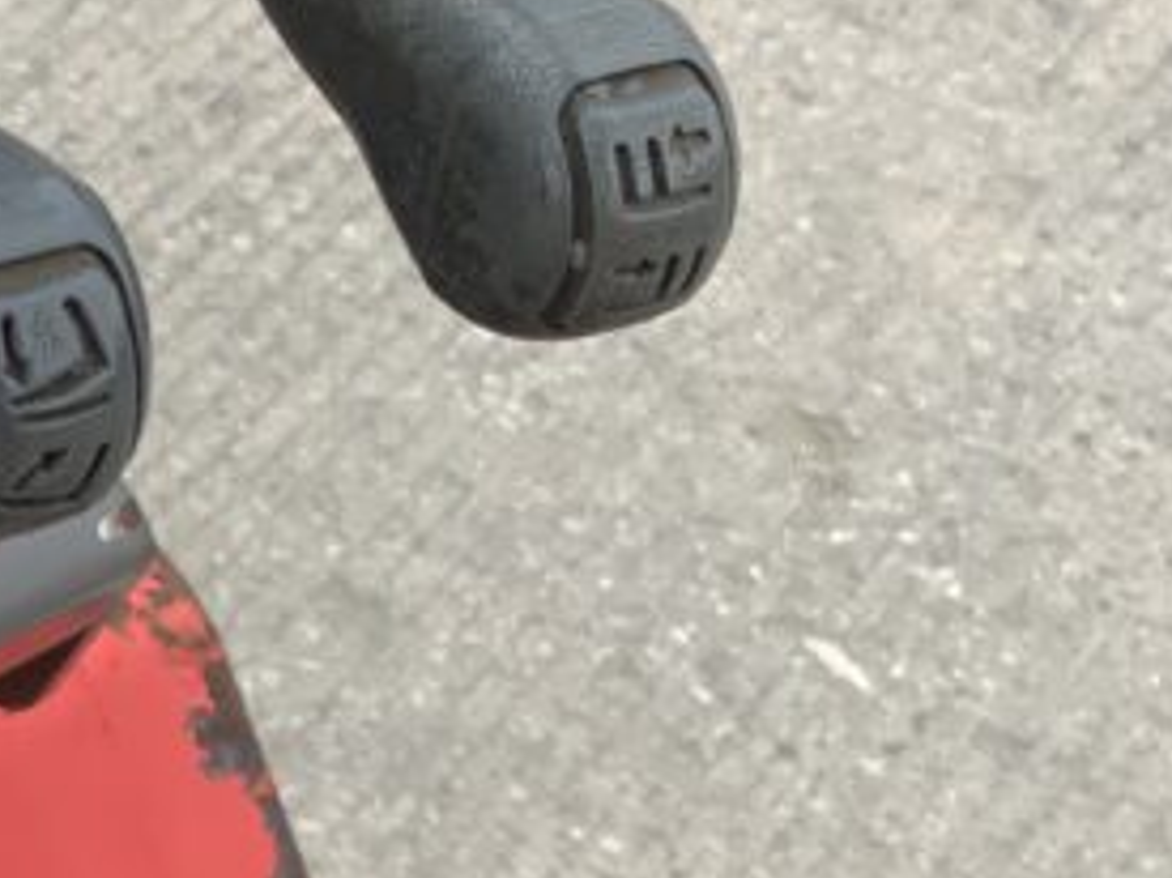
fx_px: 3655
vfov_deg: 13.5
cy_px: 34
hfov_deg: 17.4
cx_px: -239
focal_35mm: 108
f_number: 1.8
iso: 16
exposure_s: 1/397
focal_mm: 3
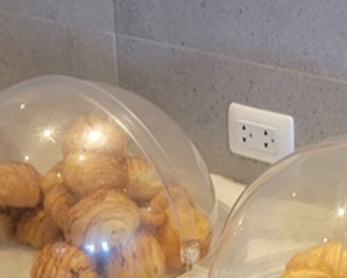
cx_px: 252
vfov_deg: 12.7
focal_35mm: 120
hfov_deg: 16.0
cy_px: 293
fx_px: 1233
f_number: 1.8
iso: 160
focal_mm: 5.4
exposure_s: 1/60
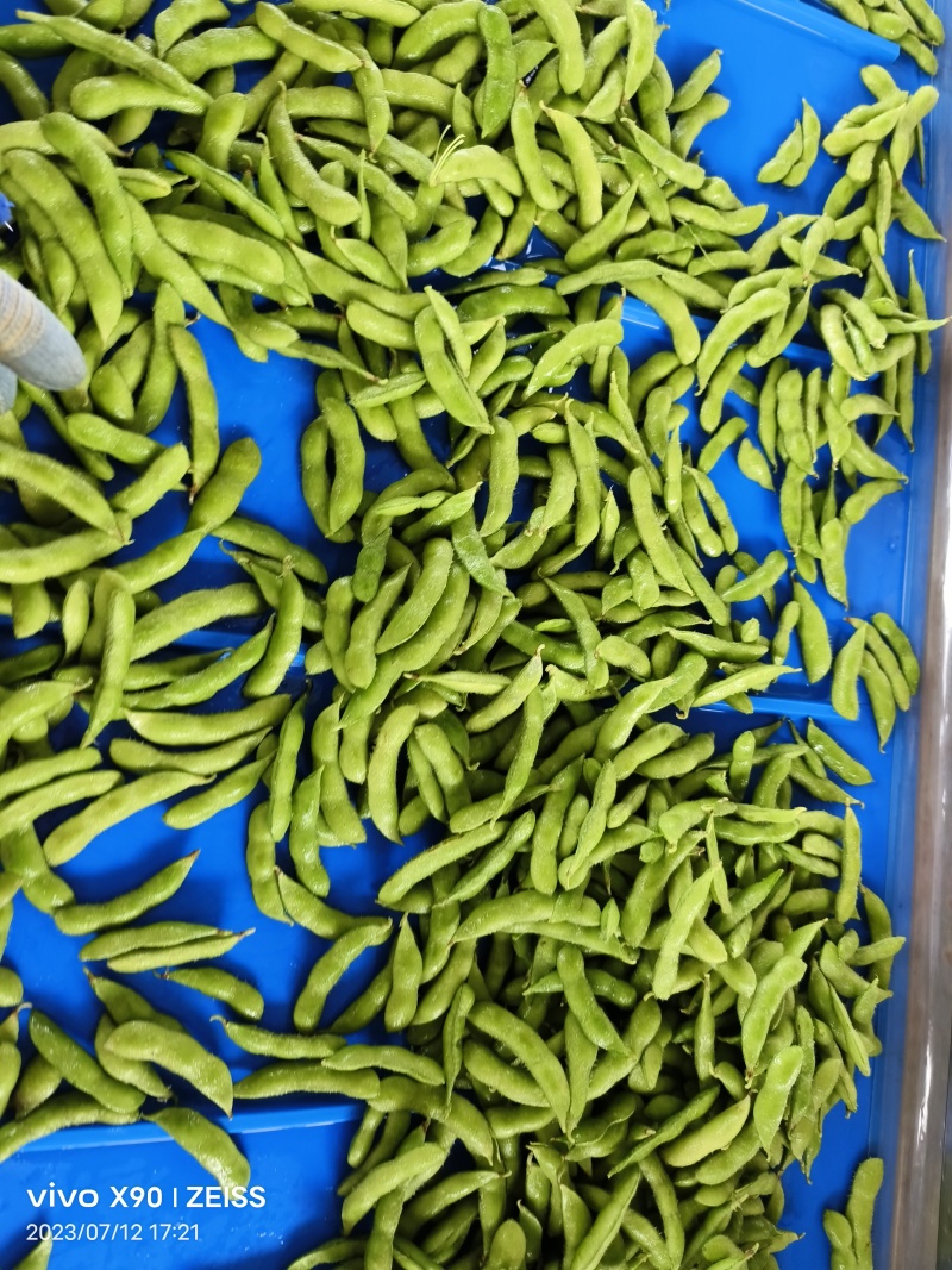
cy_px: 635
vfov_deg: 73.9
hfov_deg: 58.9
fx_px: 844
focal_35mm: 23
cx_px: 476
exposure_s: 1/100
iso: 203
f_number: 1.75
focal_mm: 5.5
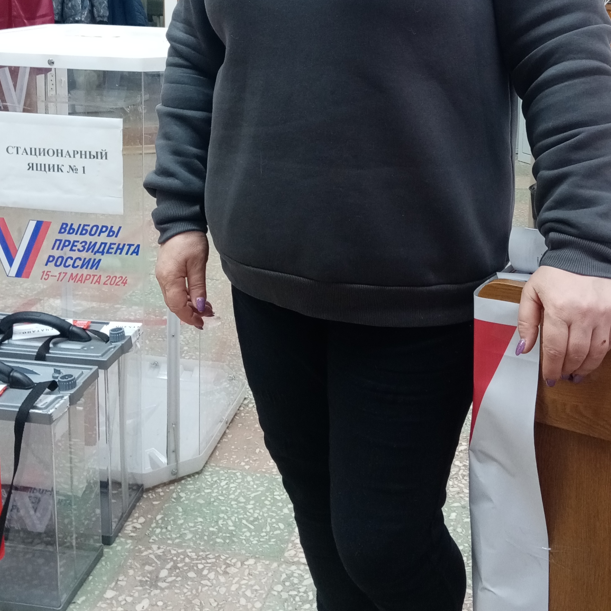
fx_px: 879
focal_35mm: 44
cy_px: 130
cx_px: 351
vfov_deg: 37.1
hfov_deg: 38.3
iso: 190
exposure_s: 1/33.3
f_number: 1.8
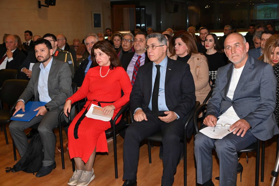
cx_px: 140
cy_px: 93
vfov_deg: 30.5
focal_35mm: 44
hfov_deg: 44.5
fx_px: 341
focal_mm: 44
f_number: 5.6
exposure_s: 1/200
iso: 1250
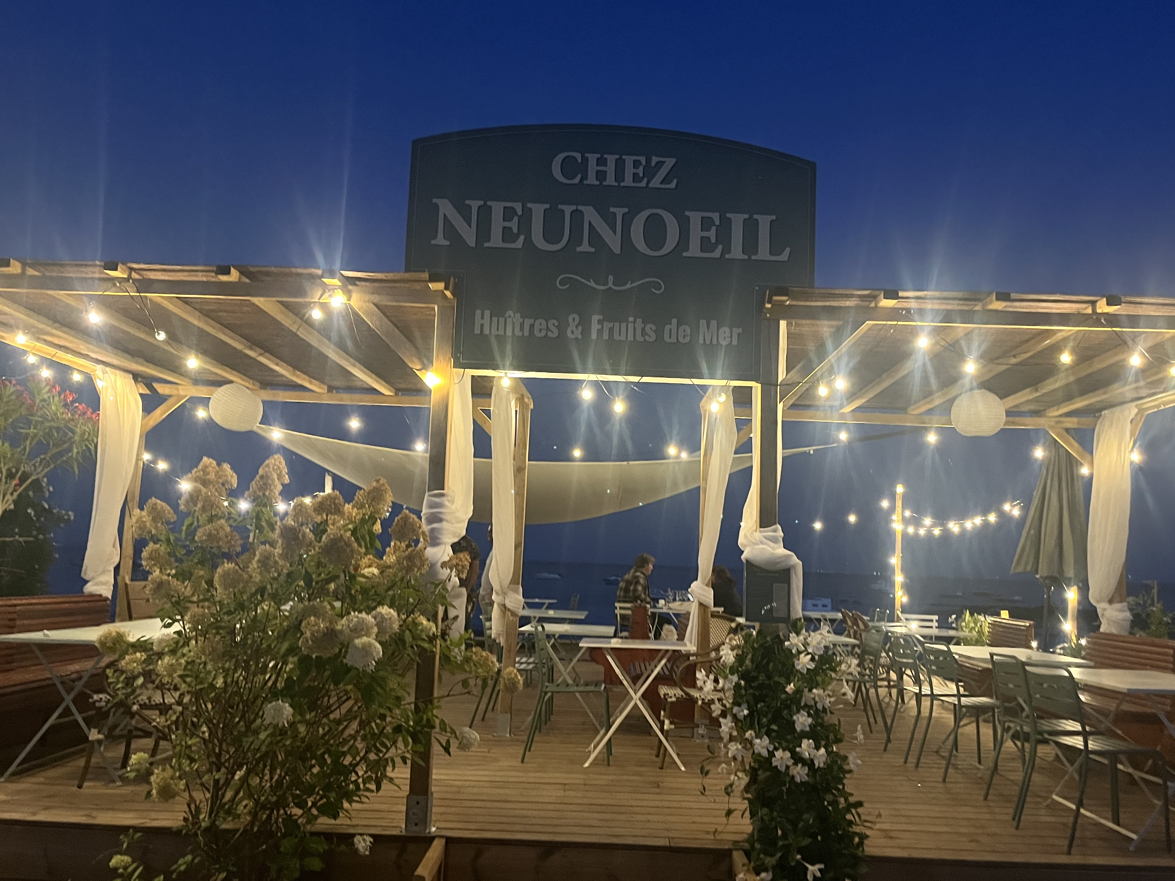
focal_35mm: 29
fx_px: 984
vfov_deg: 48.2
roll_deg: -2.3
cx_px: 611
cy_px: 448
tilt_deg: +7.2
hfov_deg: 61.6
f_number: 1.6
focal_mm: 5.1
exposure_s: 1/25
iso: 500
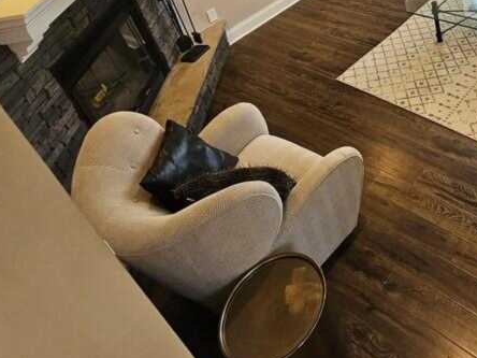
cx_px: 423
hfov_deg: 53.1
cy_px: -24
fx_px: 413
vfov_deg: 39.4
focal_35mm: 30
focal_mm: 2.2
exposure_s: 1/60
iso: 200
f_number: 2.2
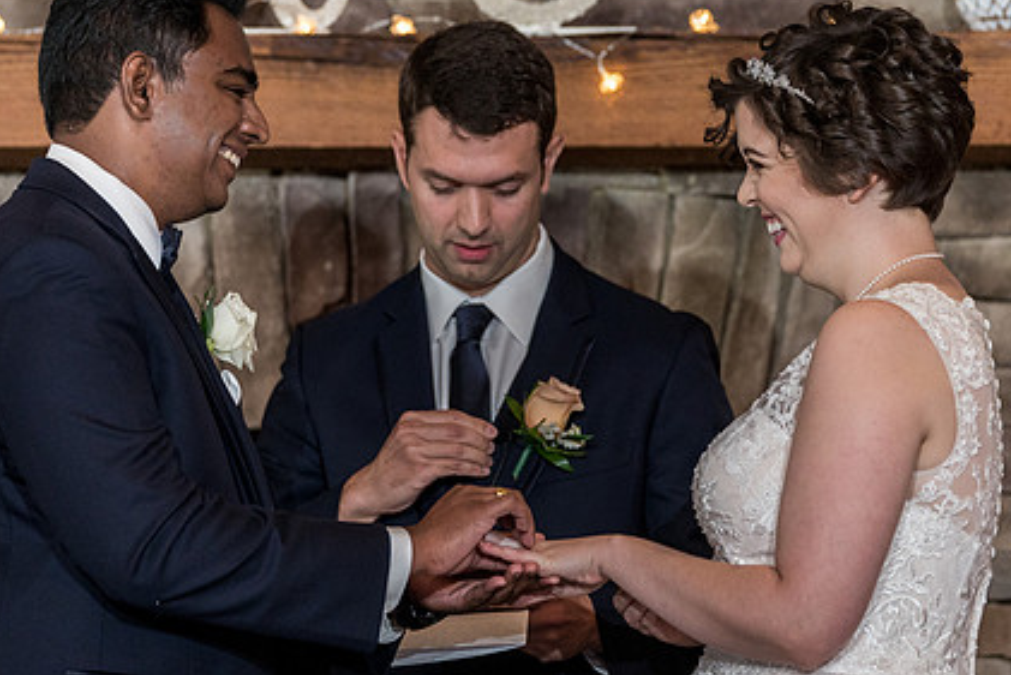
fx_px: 6630
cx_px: 441
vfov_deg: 5.8
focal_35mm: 236
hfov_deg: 8.7
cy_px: 319
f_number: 4
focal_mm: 146
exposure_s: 1/200
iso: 2000
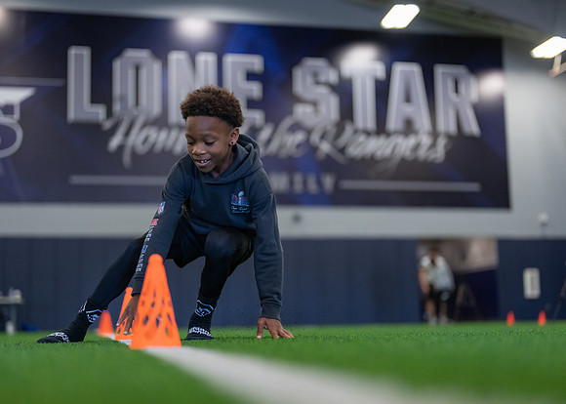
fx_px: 873
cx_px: 283
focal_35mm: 54
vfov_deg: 26.1
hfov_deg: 35.9
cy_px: 202
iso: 1250
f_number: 1.3
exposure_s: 1/1000
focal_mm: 50
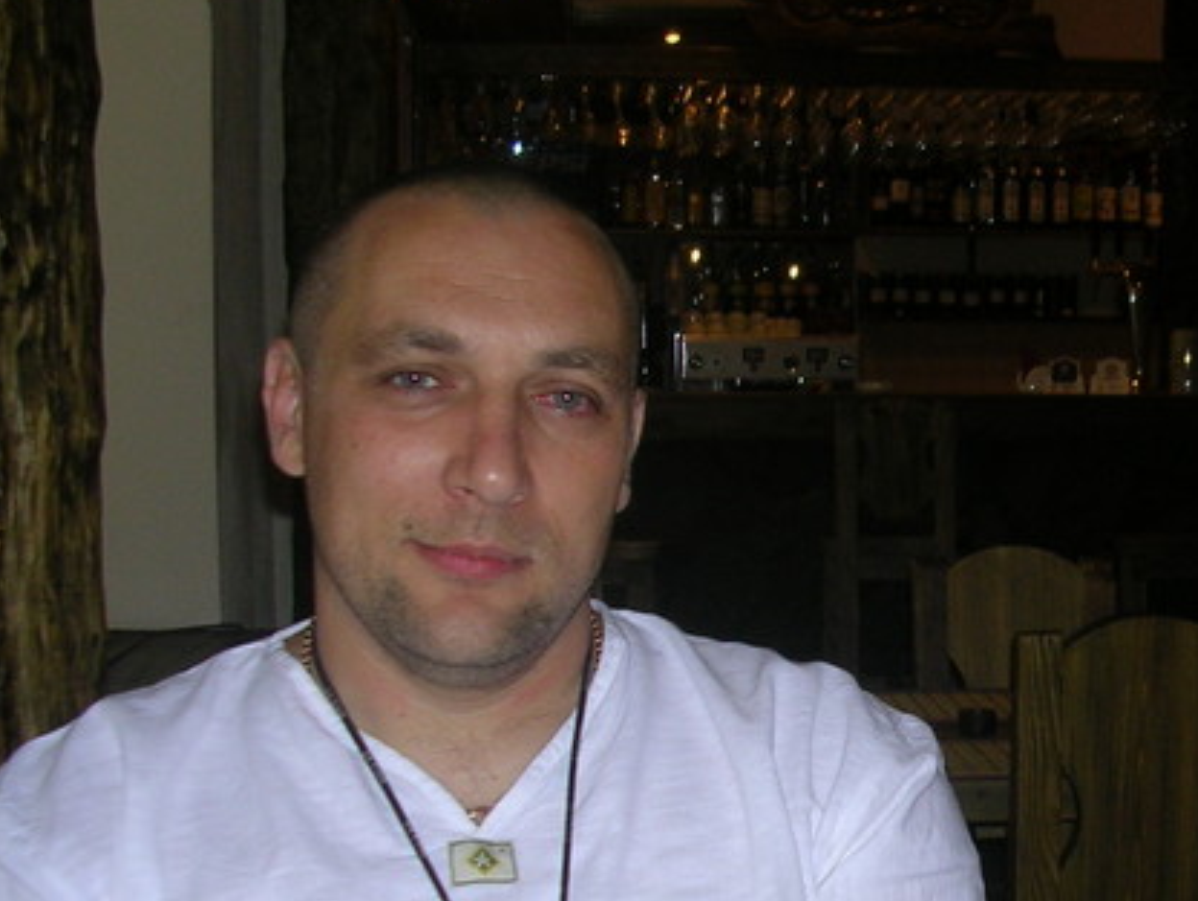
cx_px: 1045
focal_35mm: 71
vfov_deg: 20.6
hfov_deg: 26.6
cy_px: 659
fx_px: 2460
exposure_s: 1/60.1
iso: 50
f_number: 2.8
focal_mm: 5.8
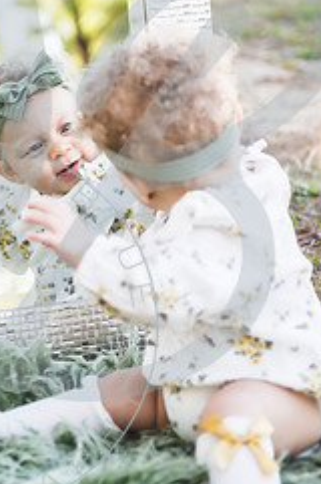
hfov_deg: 11.7
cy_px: 175
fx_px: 1556
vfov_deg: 17.6
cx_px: 62
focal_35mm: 116
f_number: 2.8
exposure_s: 1/400
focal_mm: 62
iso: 200
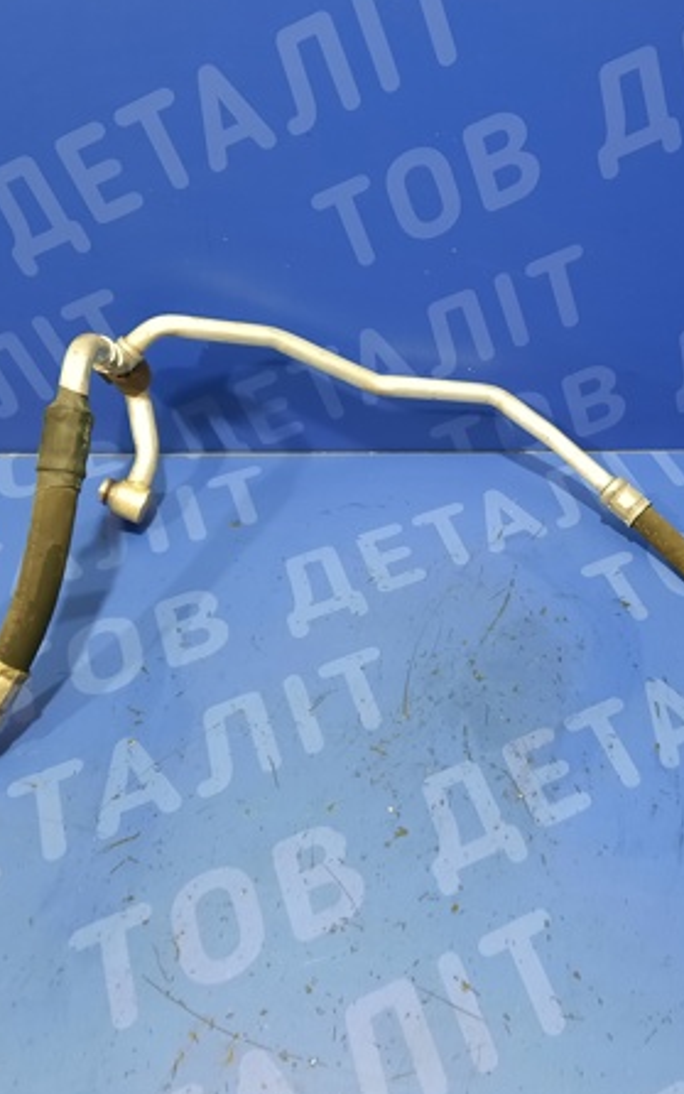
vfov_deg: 51.5
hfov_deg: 33.3
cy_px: 522
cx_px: 463
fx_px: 1133
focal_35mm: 38
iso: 400
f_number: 2
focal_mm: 4.6
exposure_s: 1/33
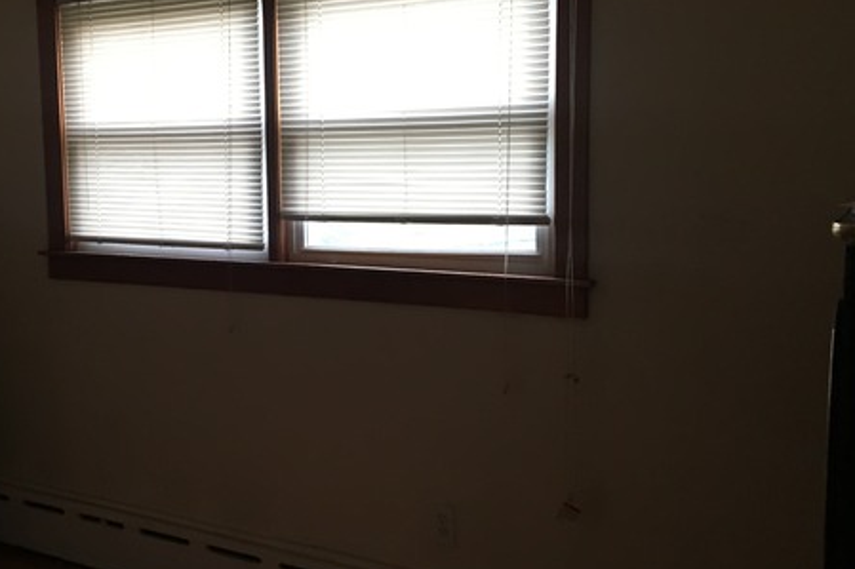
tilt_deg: -5.3
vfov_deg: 31.1
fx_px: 1021
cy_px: 257
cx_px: 308
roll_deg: +1.1
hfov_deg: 45.0
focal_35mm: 43
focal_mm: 4.15
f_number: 2.2
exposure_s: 1/30
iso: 160
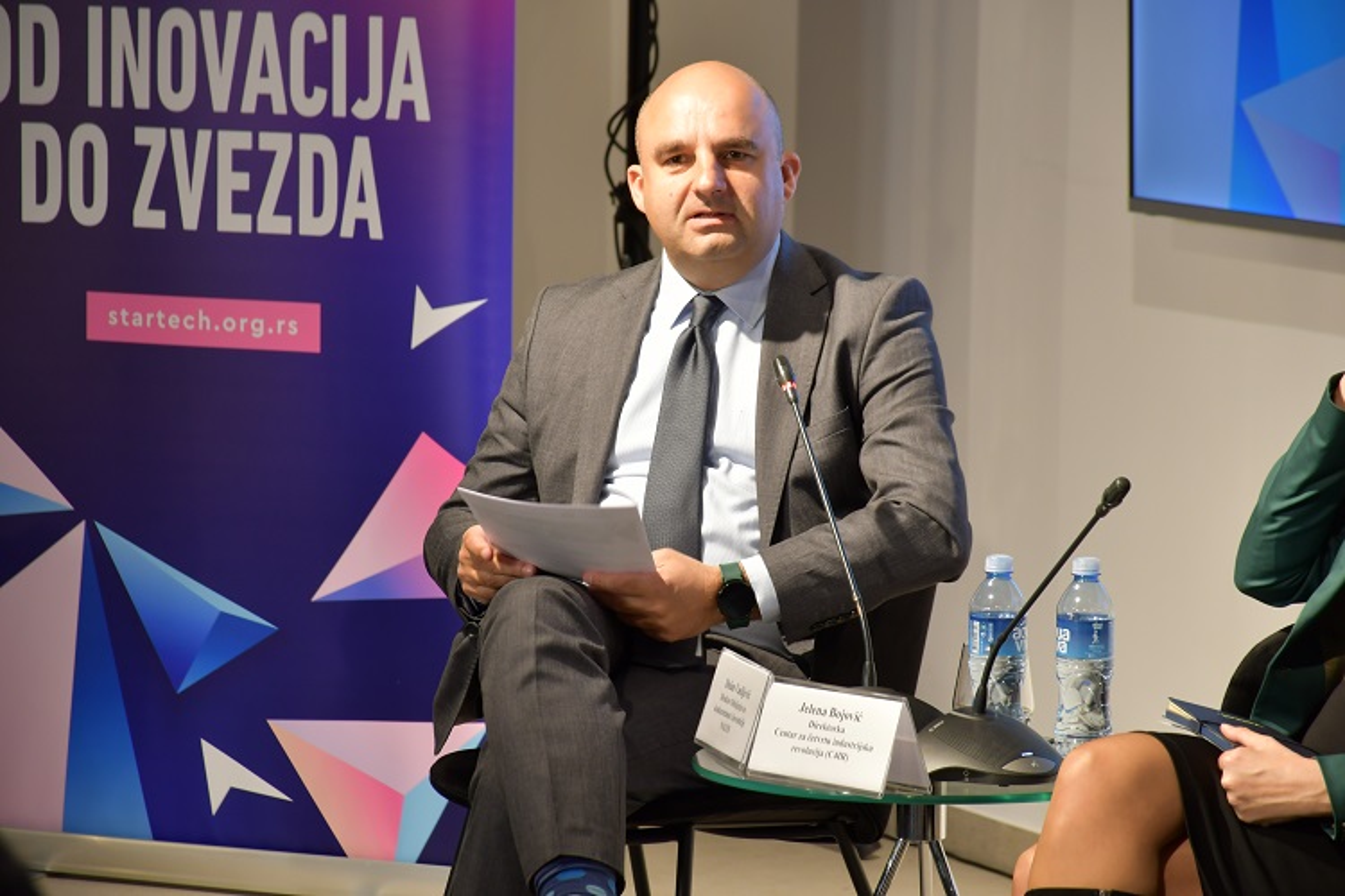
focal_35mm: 210
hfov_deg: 9.8
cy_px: 448
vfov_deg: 6.5
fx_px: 7845
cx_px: 672
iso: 500
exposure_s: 1/40
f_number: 5.6
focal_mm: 140
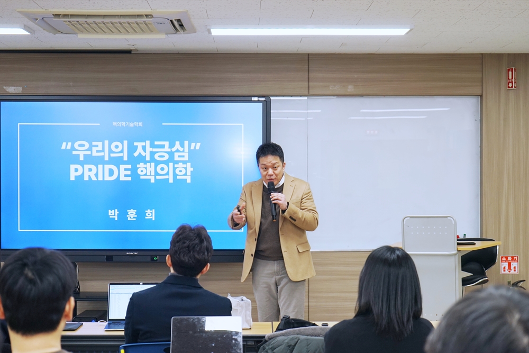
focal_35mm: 65
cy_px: 176
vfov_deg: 20.9
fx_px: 955
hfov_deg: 31.0
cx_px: 264
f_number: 5.6
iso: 400
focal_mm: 65
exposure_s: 1/100
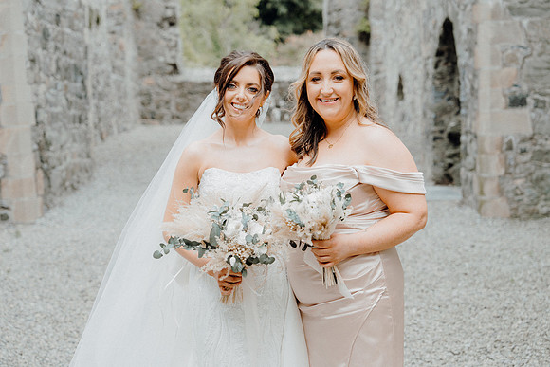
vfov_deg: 23.0
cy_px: 184
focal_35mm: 59
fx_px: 902
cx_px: 275
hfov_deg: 33.9
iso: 125
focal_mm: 59
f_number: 3.5
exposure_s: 1/160
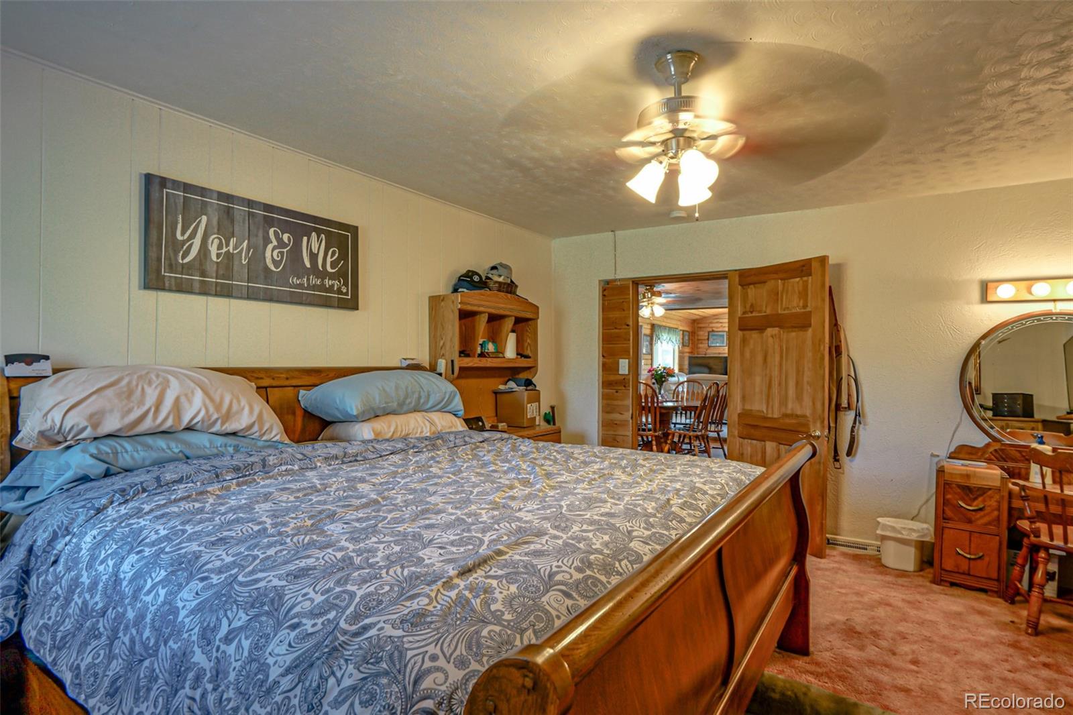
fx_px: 536
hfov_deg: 90.0
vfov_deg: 67.4
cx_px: 536
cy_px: 358
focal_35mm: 18
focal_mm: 18
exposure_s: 1/10
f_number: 9.5
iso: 400
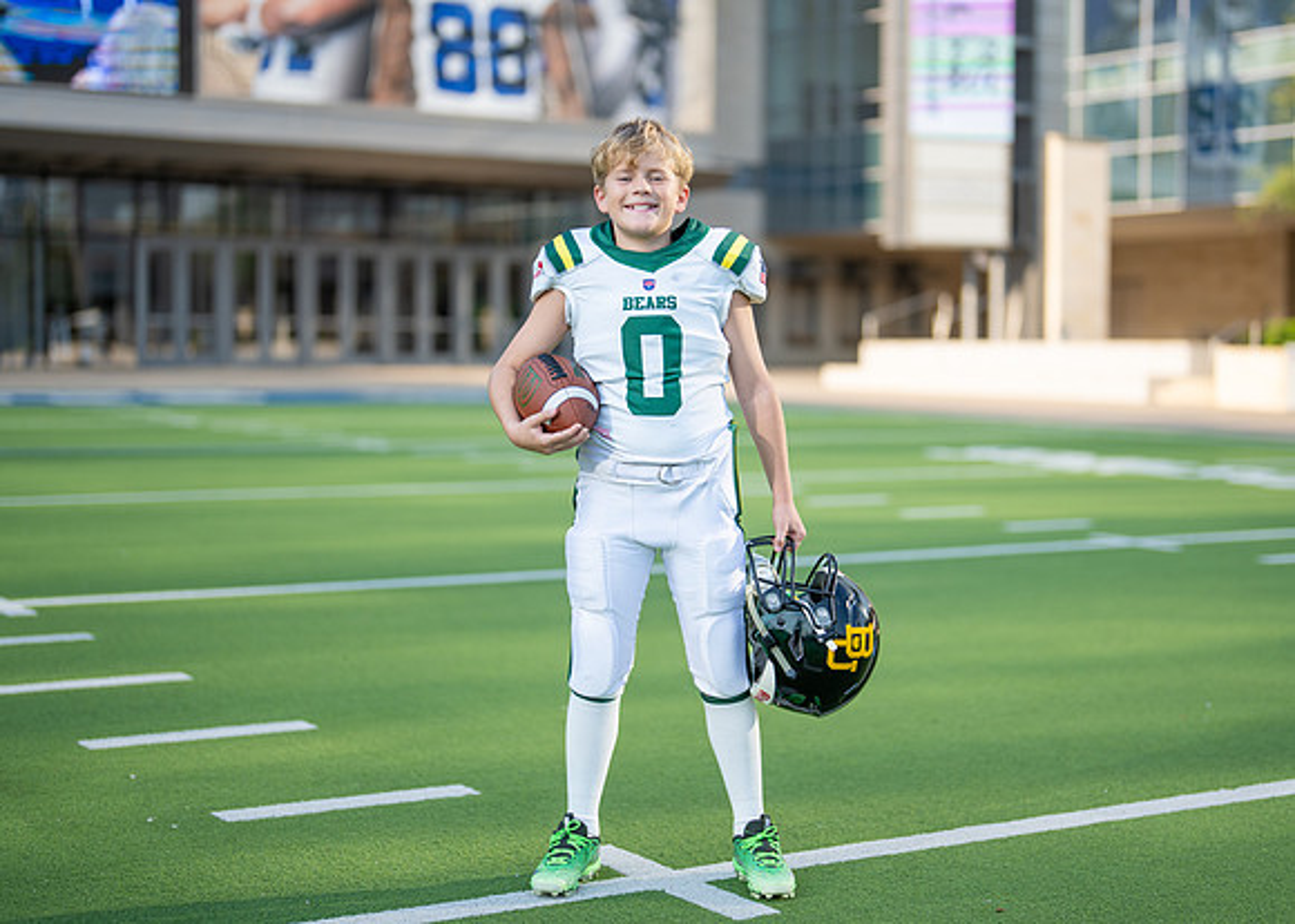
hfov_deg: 32.0
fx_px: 2258
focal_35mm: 61
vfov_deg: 23.1
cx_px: 700
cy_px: 438
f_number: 1.2
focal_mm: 50
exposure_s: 1/4000
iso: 100
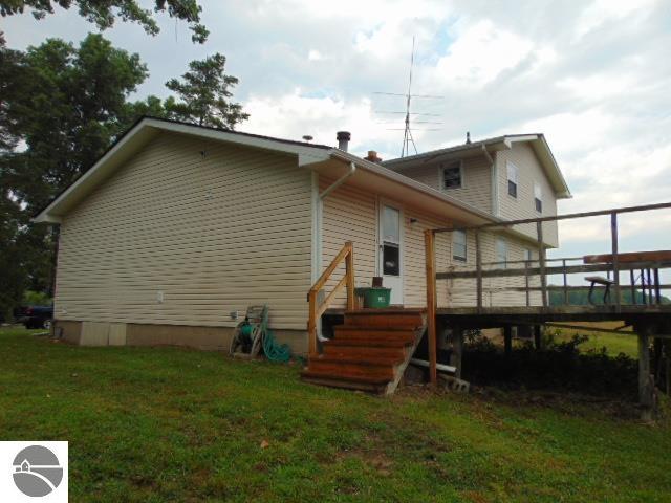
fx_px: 485
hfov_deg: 69.4
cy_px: 252
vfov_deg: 54.9
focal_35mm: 25
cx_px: 336
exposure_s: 1/640
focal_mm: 4.5
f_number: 3
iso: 80
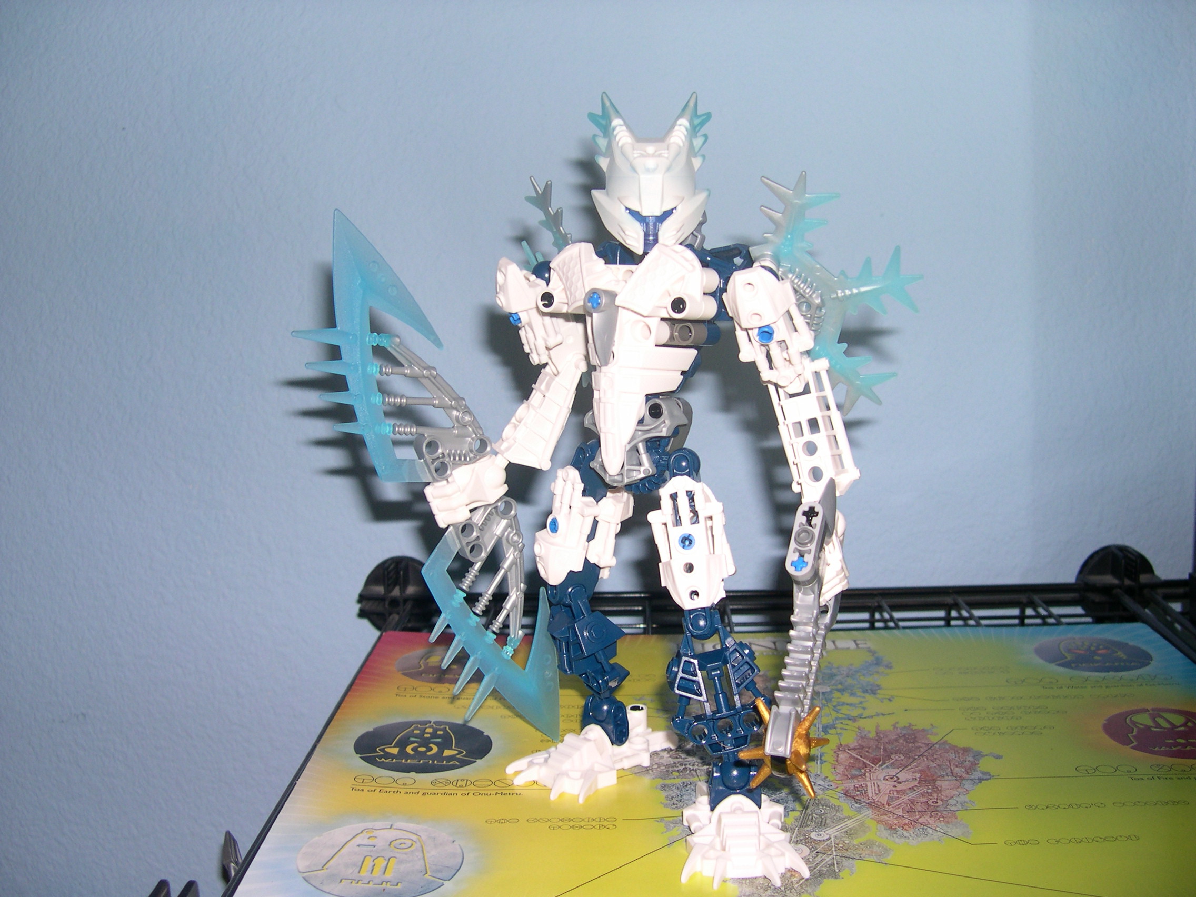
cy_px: 448
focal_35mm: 38
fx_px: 1313
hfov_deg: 49.0
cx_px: 598
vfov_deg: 37.7
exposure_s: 1/60
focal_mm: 8
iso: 100
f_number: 2.8
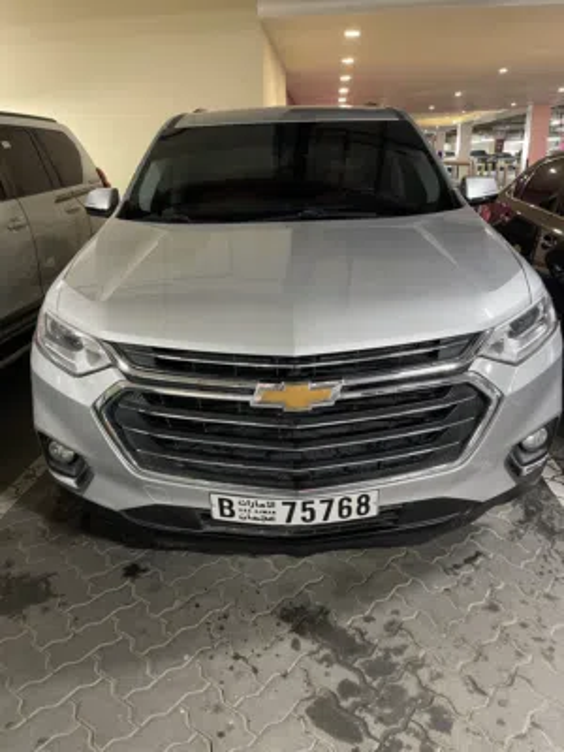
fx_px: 543
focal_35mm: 25
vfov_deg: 69.4
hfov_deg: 54.9
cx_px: 282
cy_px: 376
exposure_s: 1/33
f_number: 1.6
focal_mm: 5.1
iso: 400
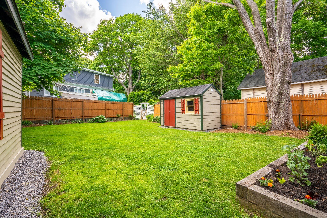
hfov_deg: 96.7
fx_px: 145
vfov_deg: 73.7
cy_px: 109
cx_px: 164
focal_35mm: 16
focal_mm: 16
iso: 50
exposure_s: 1/80
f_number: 9
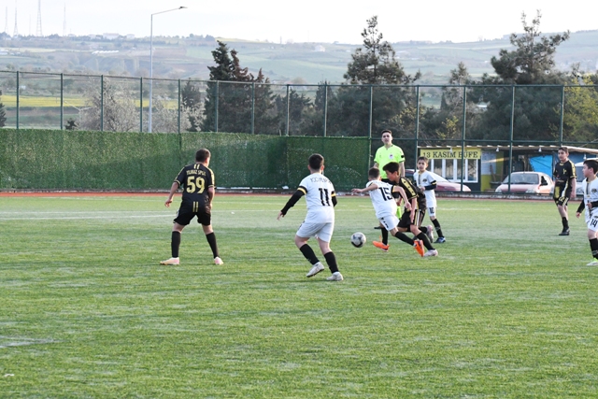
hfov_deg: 14.4
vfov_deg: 9.7
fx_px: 2359
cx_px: 299
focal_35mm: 142
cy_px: 200
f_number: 9
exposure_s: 1/1250
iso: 8000
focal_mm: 95
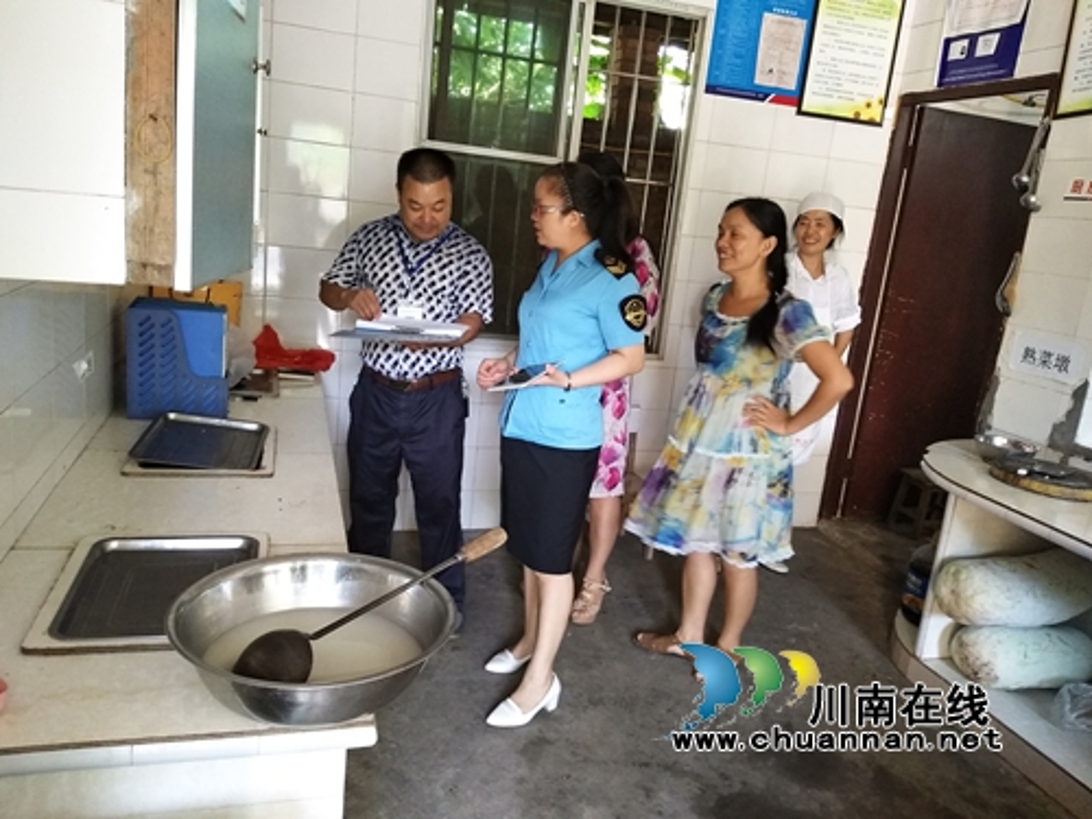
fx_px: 820
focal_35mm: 26
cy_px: 410
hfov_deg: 67.3
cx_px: 546
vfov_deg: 53.1
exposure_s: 1/25
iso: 400
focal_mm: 3.88
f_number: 2
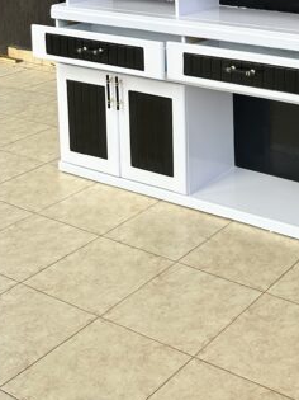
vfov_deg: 29.2
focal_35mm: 61
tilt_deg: -6.3
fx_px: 703
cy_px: -20
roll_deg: +0.7
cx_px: 285
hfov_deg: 23.2
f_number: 1.78
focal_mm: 6.86
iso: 80
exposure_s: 1/399
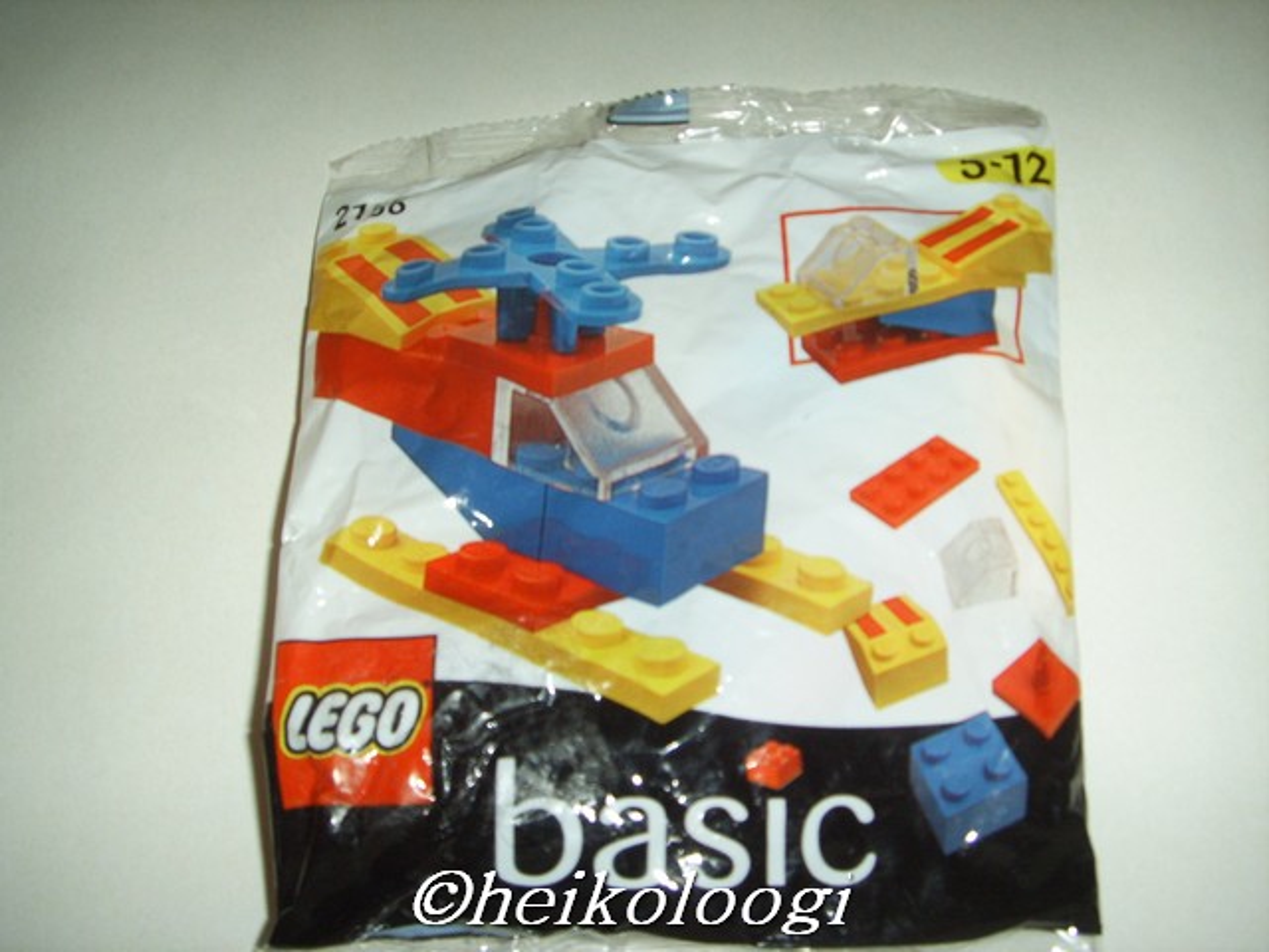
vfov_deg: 36.8
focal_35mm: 39
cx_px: 634
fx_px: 1430
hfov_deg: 47.9
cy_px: 476
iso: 100
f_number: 3.5
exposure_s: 1/45
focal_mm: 6.6
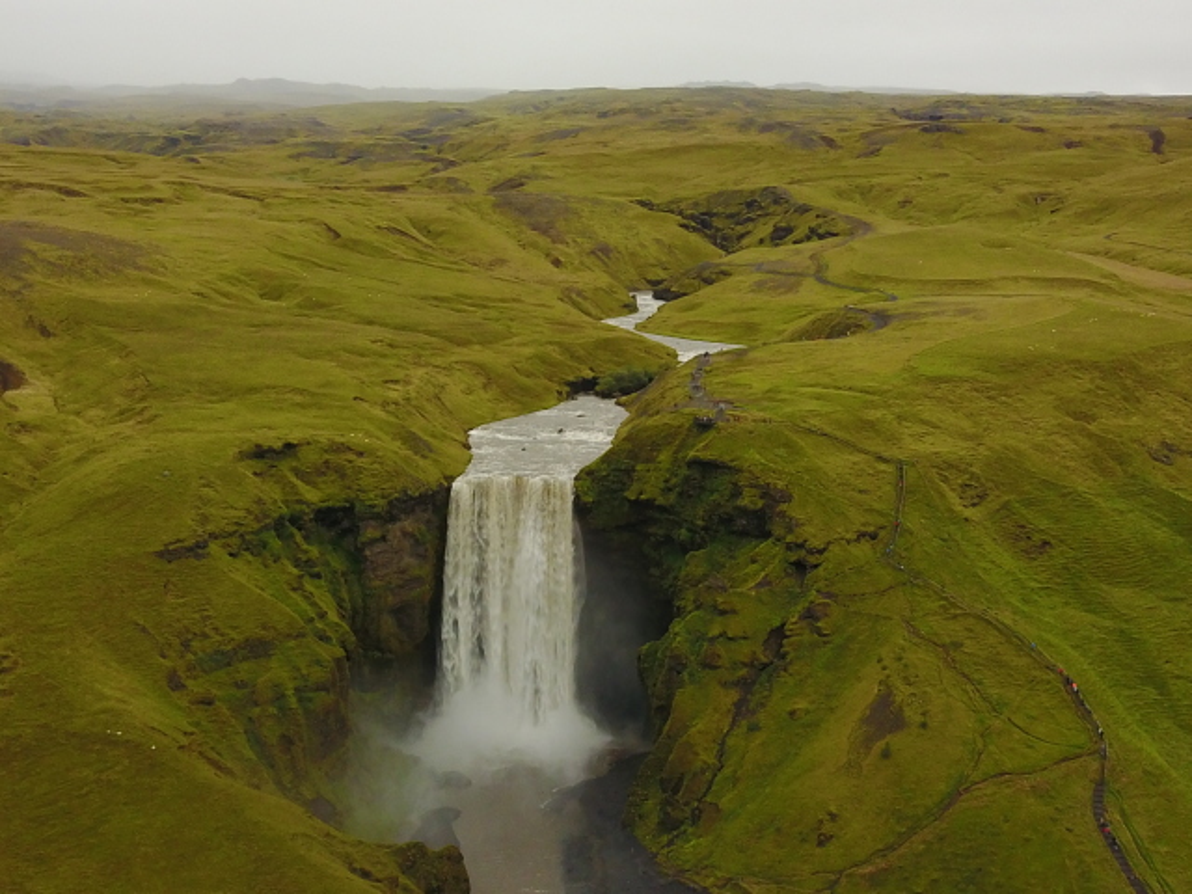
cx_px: 596
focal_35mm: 26
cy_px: 447
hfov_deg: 67.3
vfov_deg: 53.1
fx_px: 895
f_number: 2.2
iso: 193
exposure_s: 1/25
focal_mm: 4.73
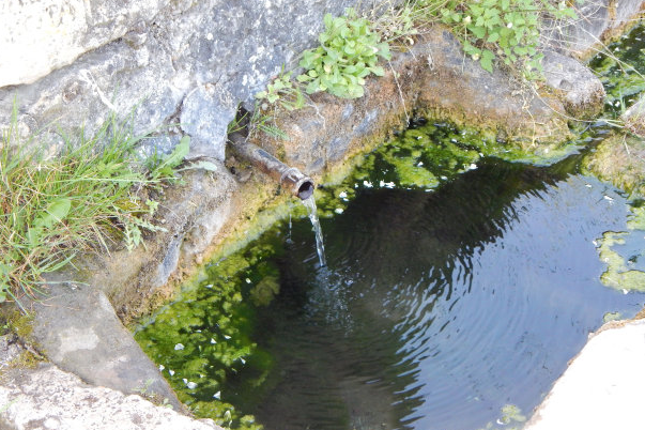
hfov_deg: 35.1
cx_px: 321
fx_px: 1021
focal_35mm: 57
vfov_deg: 23.8
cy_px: 212
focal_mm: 9.7
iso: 400
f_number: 3.8
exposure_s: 1/125
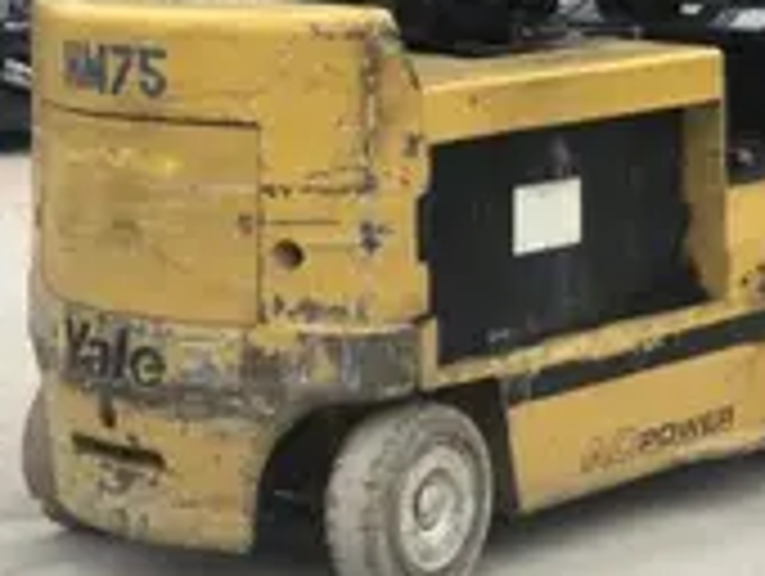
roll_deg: +0.5
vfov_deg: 12.1
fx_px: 2700
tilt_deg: -1.9
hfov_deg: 16.0
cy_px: 50
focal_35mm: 122
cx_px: 580
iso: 64
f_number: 2.4
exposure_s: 1/60
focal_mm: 6
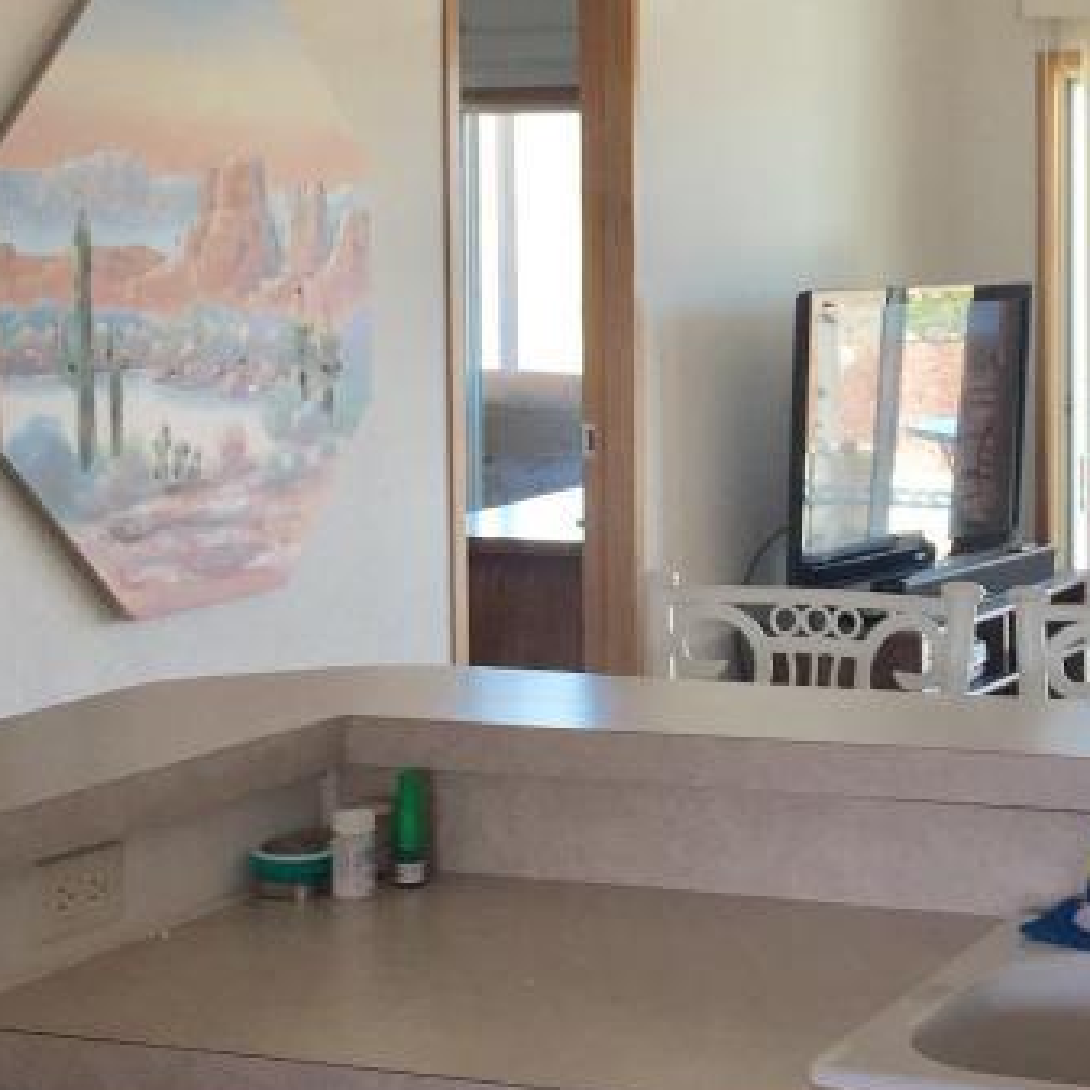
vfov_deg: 22.1
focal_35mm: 78
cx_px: 974
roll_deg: +1.0
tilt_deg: -3.7
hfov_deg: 21.7
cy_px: 401
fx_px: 2779
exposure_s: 1/60
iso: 40
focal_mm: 4.15
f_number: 2.2
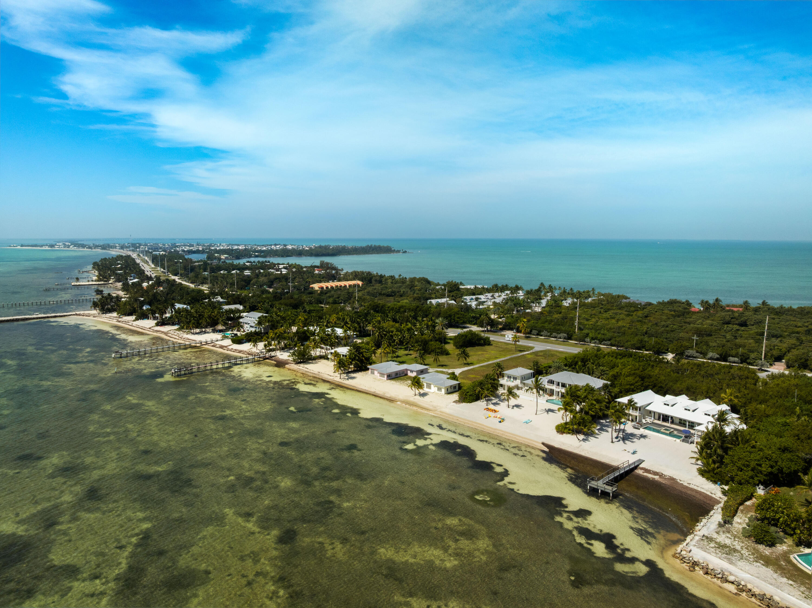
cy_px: 304
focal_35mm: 24
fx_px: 563
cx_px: 406
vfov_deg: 56.8
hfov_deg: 71.6
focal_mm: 12.29
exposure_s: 1/320
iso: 100
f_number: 10
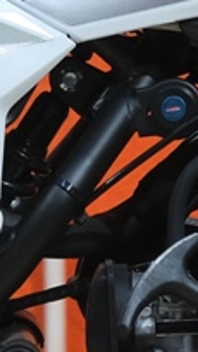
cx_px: 188
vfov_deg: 3.8
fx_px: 5349
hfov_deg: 2.1
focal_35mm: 574
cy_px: -18
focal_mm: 46.6
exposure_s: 1/100
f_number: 4
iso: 1000
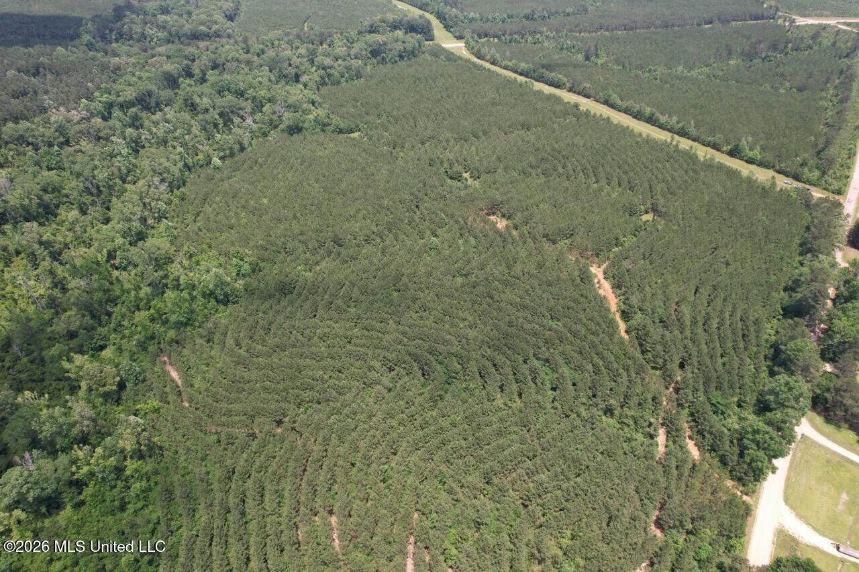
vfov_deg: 57.2
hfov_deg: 78.6
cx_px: 430
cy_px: 286
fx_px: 525
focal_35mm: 22
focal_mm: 8.4
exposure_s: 1/800
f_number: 2.8
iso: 100
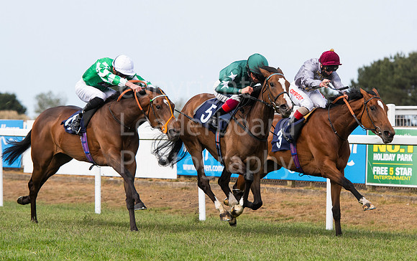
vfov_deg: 4.8
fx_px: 3117
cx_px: 225
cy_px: 142
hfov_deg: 7.7
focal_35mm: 274
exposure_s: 1/2000
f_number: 5.6
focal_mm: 165
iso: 640
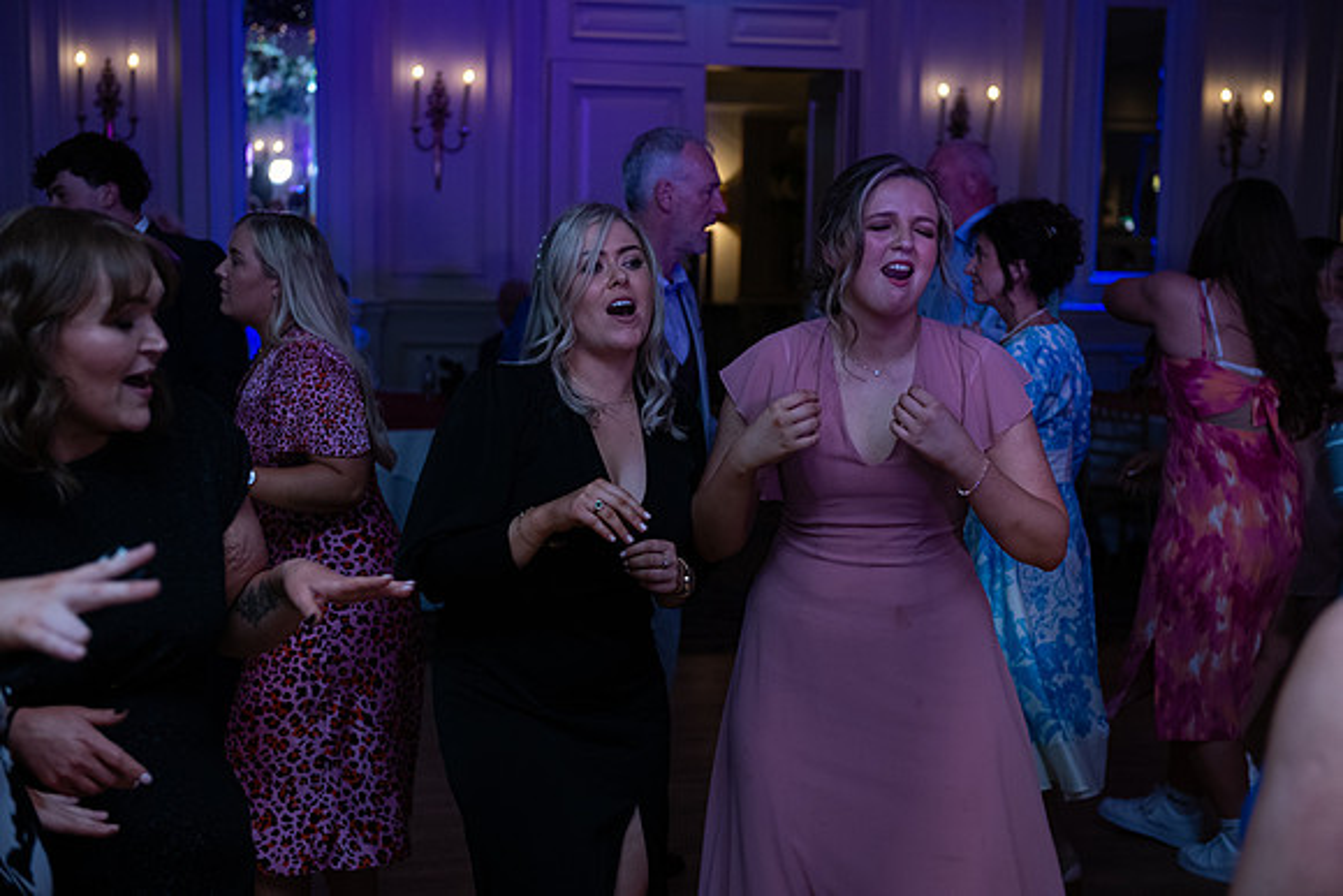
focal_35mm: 56
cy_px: 448
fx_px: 2090
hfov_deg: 35.6
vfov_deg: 24.2
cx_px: 672
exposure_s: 1/160
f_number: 3.5
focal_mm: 56
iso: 640
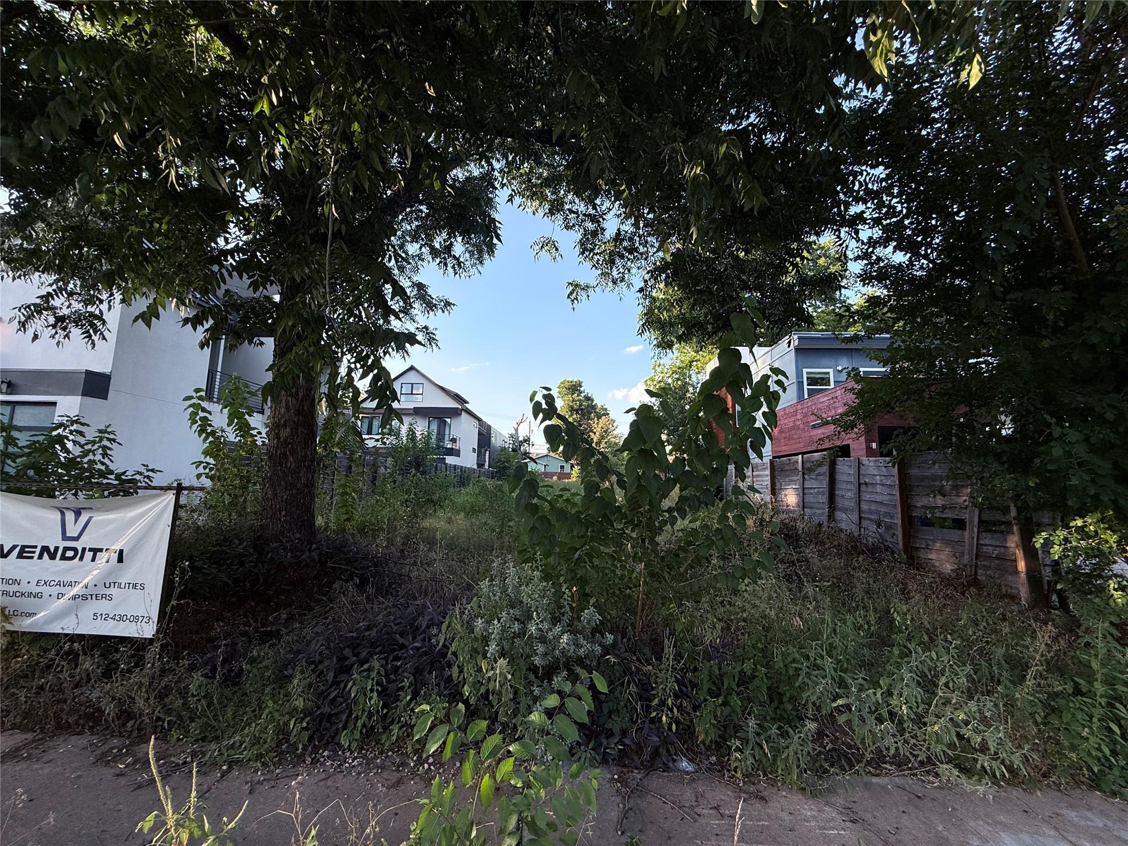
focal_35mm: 14
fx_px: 456
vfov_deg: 85.7
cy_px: 423
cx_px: 564
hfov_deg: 102.1
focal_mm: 2.22
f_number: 2.2
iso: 50
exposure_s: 1/376
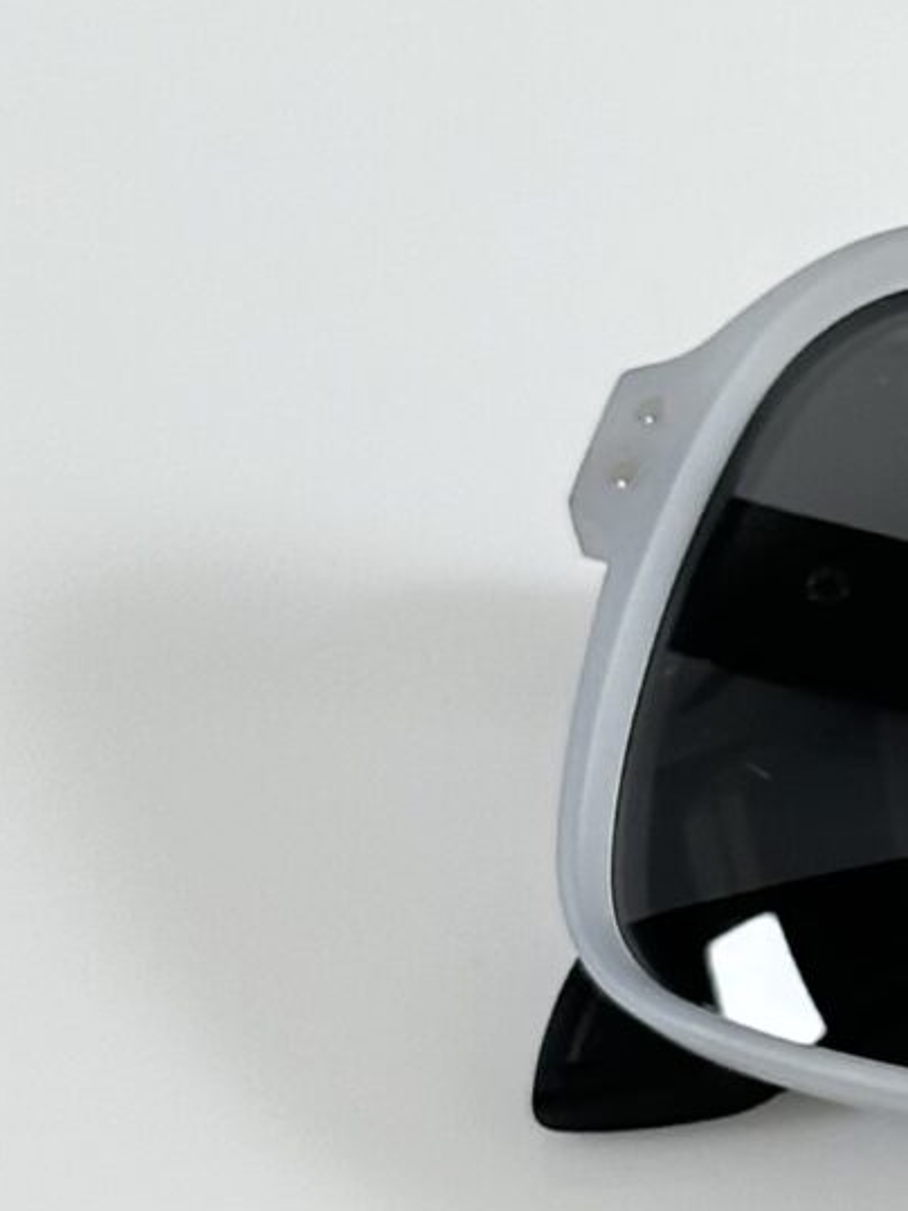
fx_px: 7977
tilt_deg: -47.8
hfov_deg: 6.3
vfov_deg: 8.7
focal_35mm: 228
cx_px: 1825
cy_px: 926
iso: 50
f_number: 1.78
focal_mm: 6.86
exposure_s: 1/100
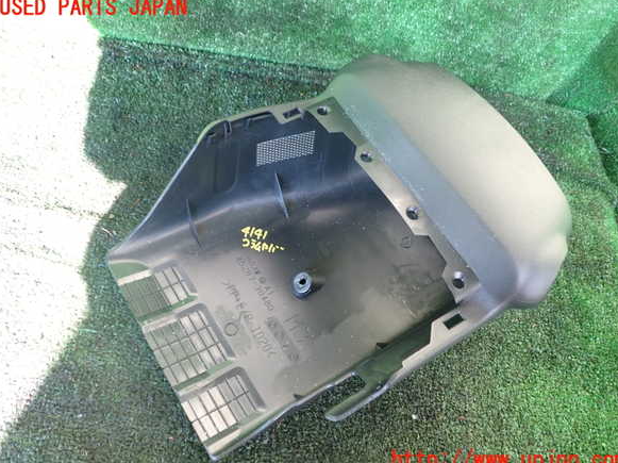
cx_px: 313
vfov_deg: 45.4
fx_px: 553
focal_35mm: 31
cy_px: 234
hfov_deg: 58.4
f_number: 2.3
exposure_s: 1/60
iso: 200
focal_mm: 5.4
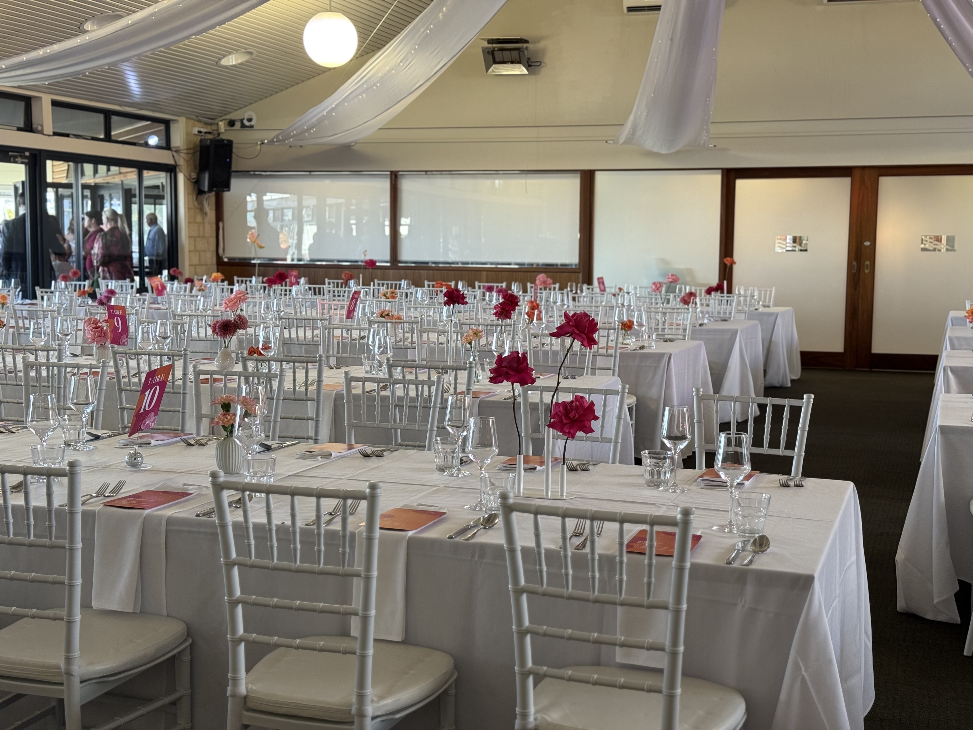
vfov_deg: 30.3
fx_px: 1349
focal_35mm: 48
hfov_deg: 39.7
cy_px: 365
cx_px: 486
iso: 160
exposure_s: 1/60
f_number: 1.78
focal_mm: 6.76
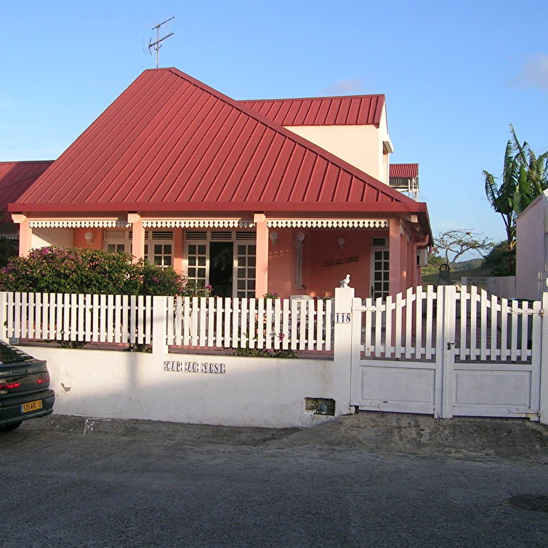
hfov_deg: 40.0
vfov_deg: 40.0
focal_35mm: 42
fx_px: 752
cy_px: 274
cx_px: 265
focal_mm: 5.4
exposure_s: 1/182
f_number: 4.8
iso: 50
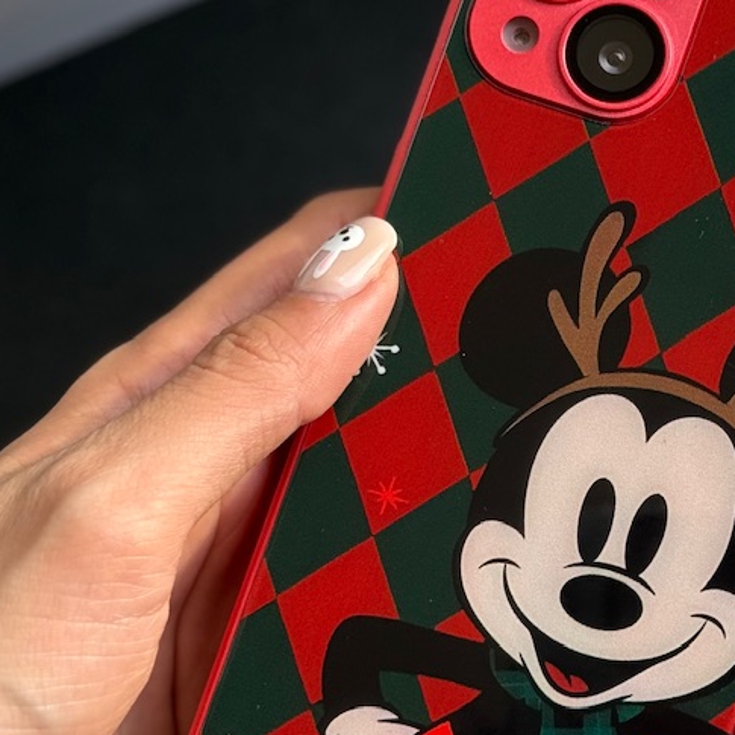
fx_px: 2691
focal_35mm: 112
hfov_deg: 15.5
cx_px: 562
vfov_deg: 15.5
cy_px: 267
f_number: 1.78
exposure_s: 1/409
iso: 64
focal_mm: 6.86
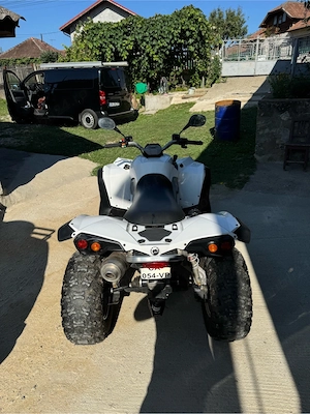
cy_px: 207
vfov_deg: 71.6
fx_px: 287
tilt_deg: -23.2
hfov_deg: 56.8
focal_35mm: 24
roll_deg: +0.7
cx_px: 155
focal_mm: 6.76
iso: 80
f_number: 1.78
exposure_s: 1/5348
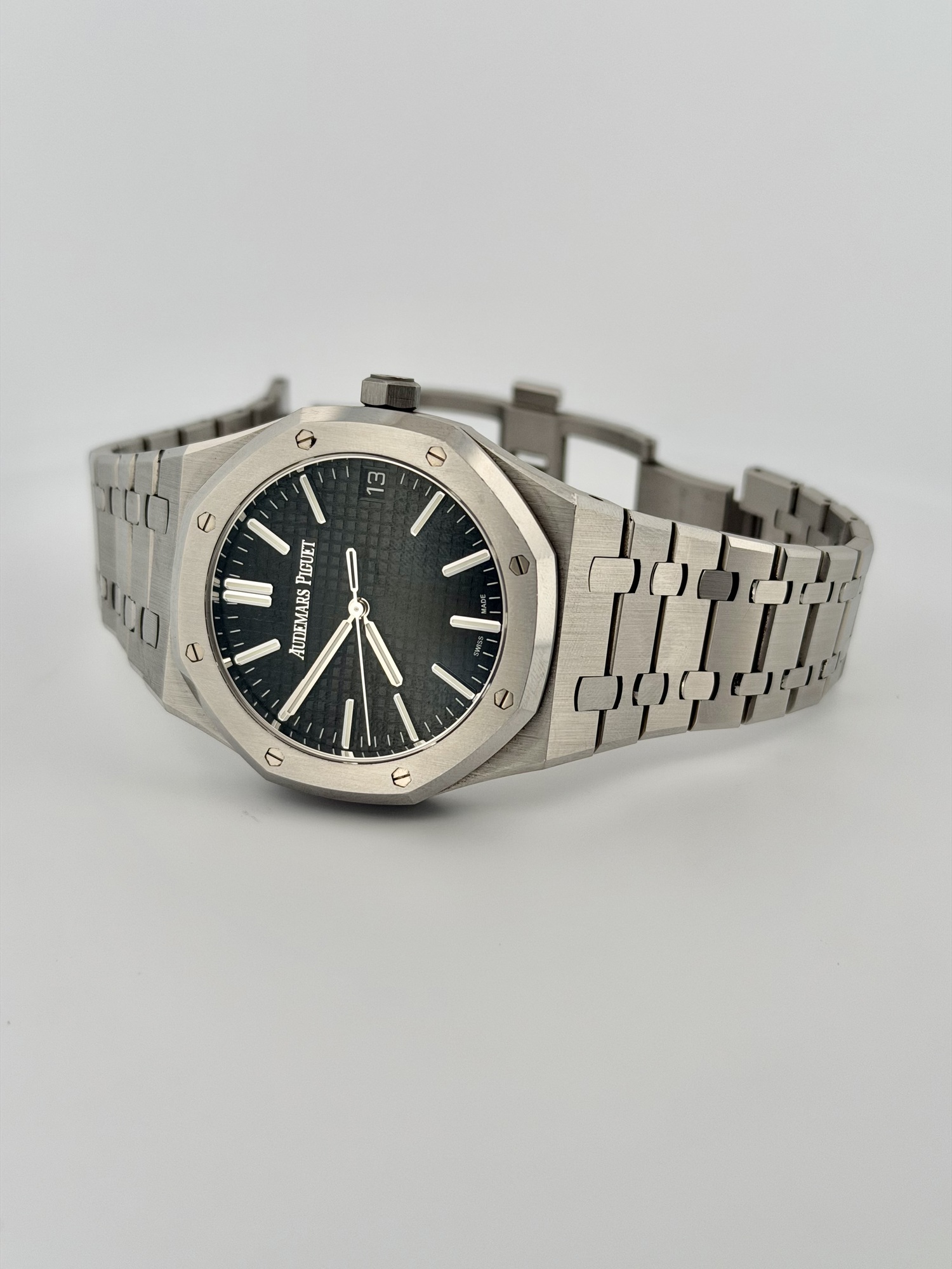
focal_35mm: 48
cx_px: 476
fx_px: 1760
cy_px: 634
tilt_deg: -26.1
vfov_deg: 39.7
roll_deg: -2.0
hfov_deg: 30.3
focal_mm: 6.76
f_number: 1.78
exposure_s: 1/2667
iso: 64
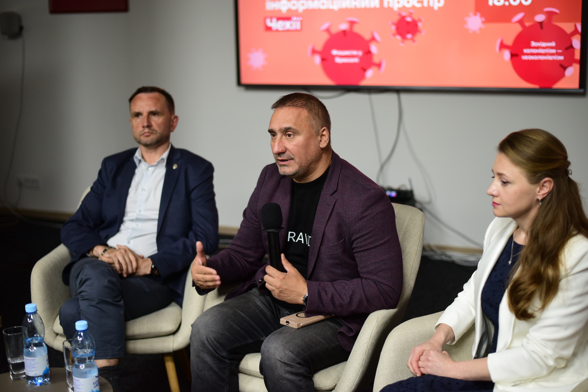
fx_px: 817
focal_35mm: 50
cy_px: 196
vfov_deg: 27.0
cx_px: 294
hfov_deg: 39.6
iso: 1000
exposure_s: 1/160
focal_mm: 50
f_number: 2
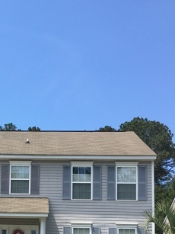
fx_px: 425
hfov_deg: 22.5
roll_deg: -1.5
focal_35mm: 63
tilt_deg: +8.5
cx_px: 5
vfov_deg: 29.0
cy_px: 227
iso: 25
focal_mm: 4.15
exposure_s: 1/1148
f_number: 2.2
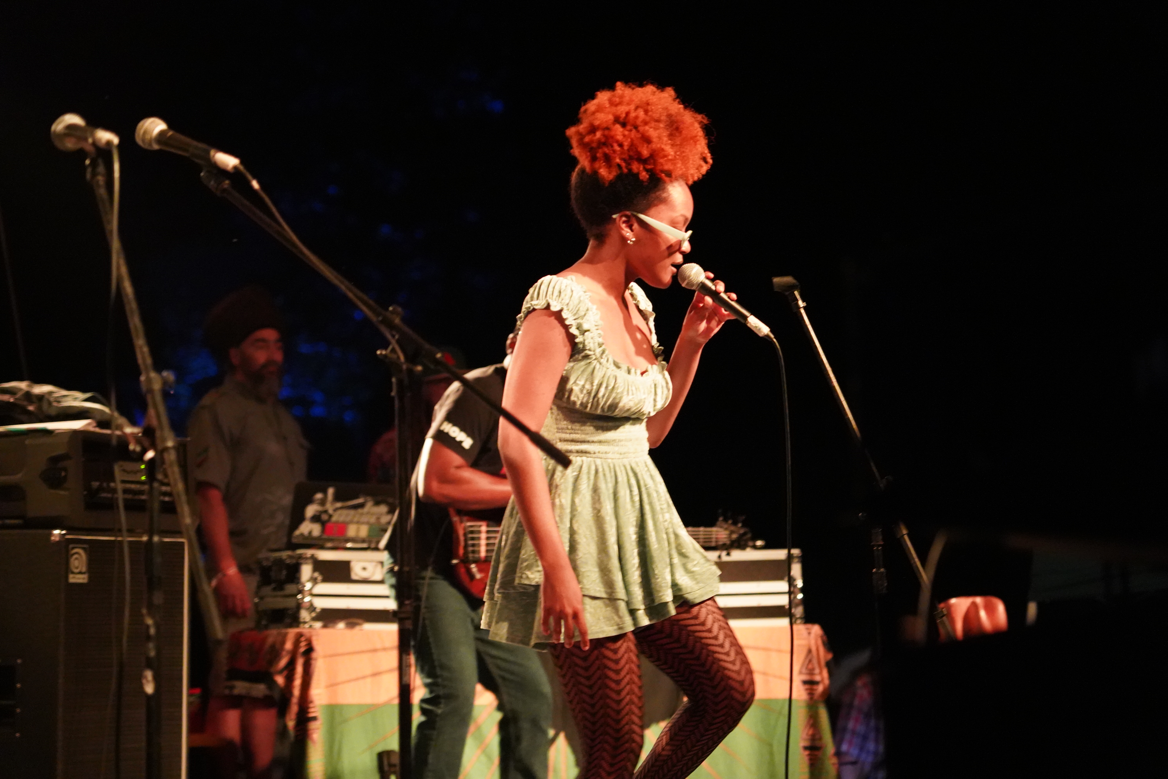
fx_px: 3406
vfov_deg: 13.0
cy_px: 390
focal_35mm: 105
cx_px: 584
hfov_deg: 19.5
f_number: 4
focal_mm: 105
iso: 12800
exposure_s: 1/100
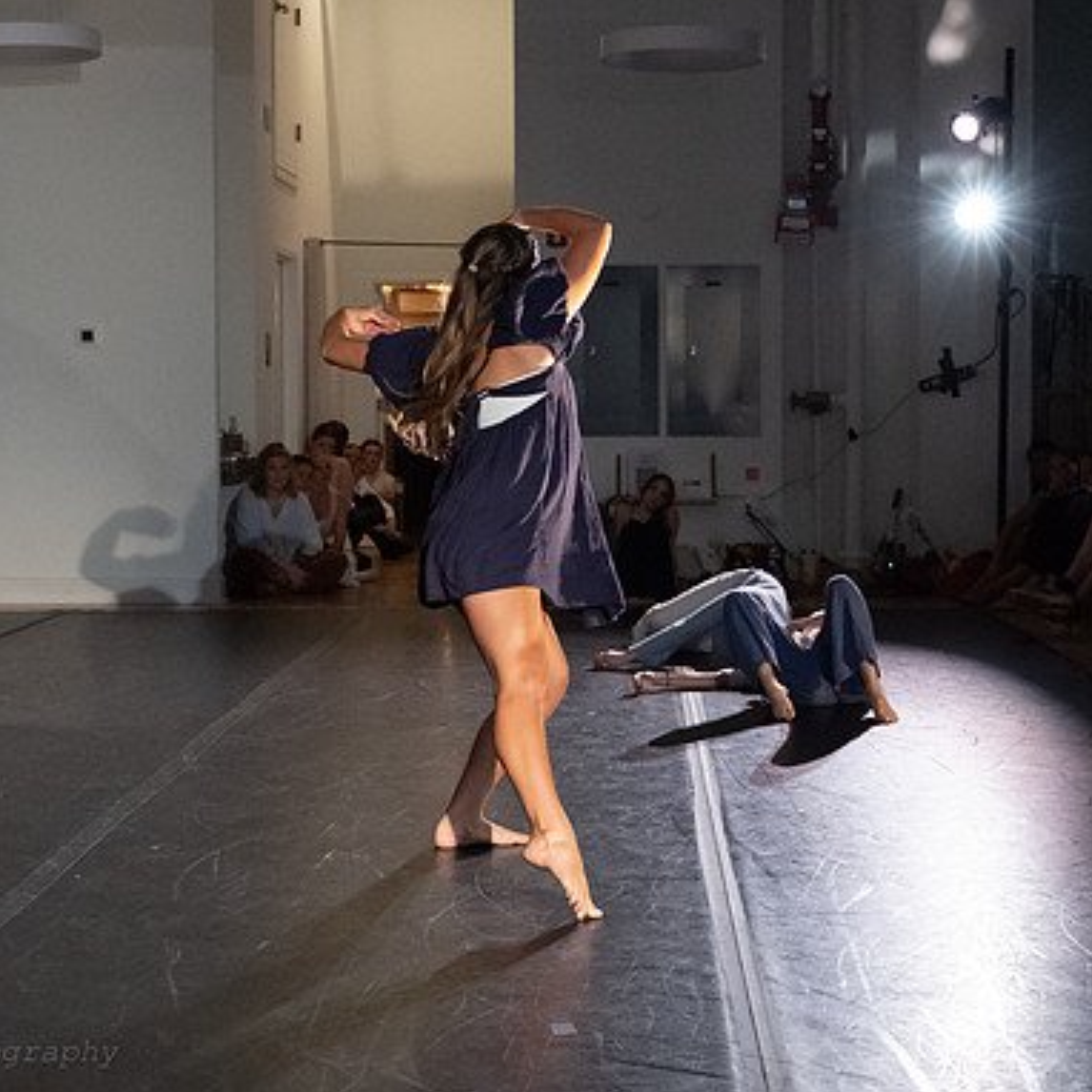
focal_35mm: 65
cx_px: 549
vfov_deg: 26.5
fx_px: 2320
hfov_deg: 26.5
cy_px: 486
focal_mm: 37
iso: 6400
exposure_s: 1/400
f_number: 3.5
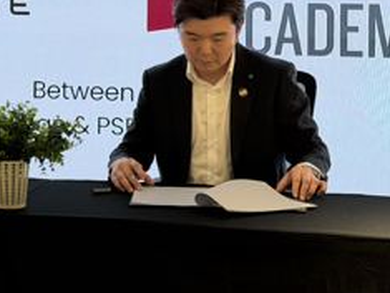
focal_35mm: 106
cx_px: 81
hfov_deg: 18.4
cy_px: -2
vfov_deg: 13.8
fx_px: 1196
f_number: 1.78
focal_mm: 6.76
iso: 50
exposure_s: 1/60
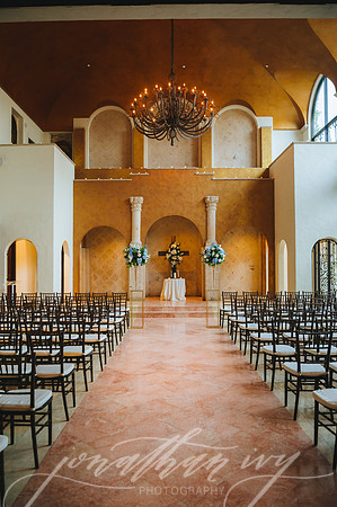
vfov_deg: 65.5
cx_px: 168
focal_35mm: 28
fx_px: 394
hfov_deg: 46.3
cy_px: 254
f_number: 2.8
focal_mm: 28
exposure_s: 1/160
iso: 1600
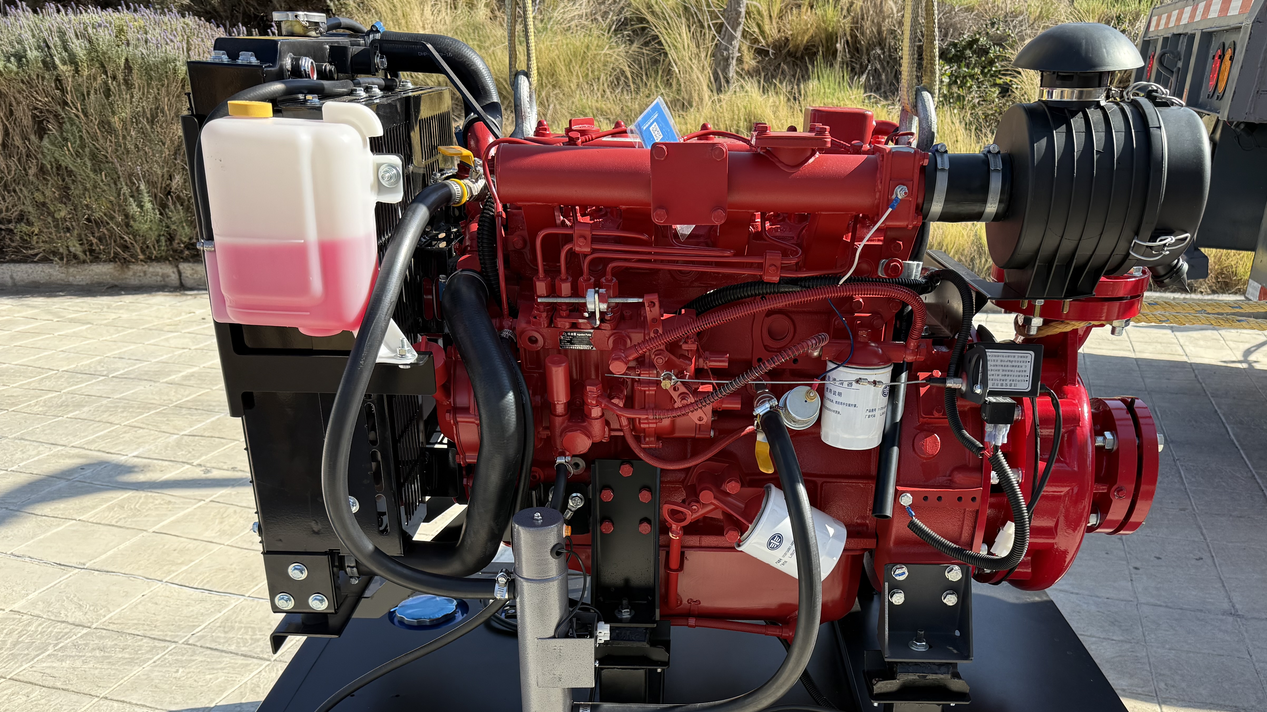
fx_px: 1041
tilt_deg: -23.9
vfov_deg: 36.7
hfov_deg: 62.4
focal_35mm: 31
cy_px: 550
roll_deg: +2.0
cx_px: 709
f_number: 1.78
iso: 100
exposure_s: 1/1689
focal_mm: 6.76
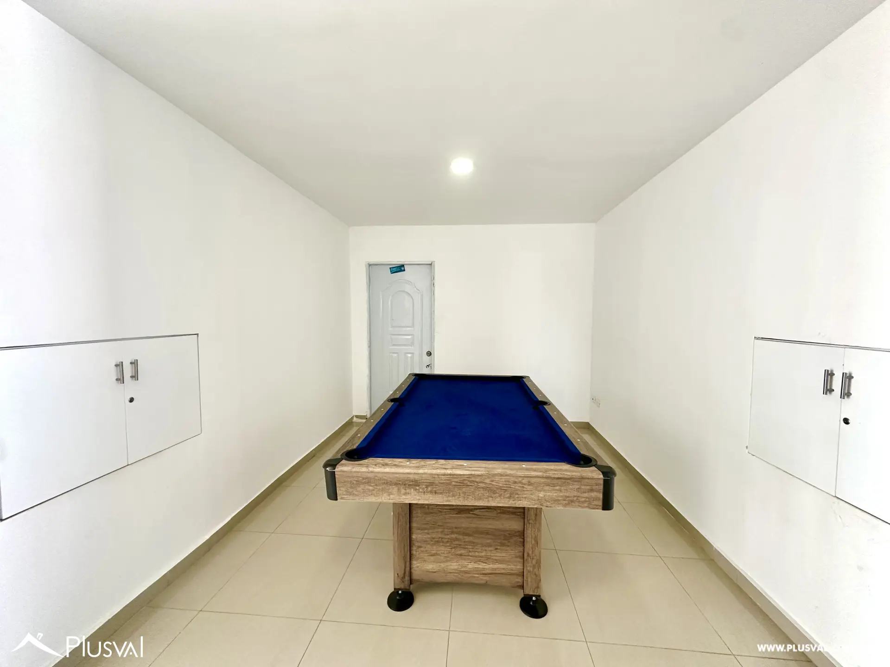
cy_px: 334
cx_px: 445
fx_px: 360
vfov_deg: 85.7
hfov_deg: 102.1
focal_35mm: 14
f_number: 2.2
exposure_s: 1/99
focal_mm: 2.22
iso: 200
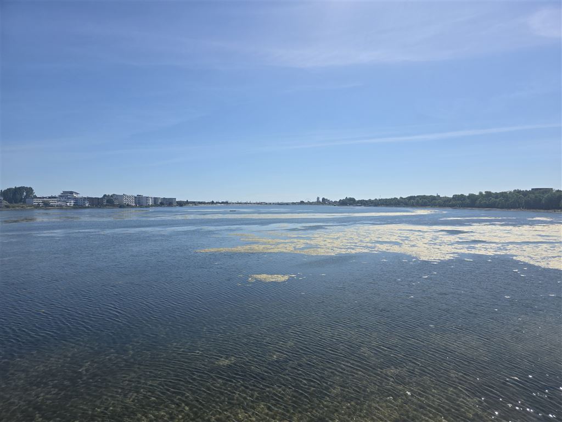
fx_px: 373
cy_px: 211
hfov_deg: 73.9
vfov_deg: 58.9
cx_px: 281
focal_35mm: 23
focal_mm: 6.3
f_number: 1.7
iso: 64
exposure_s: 1/7944
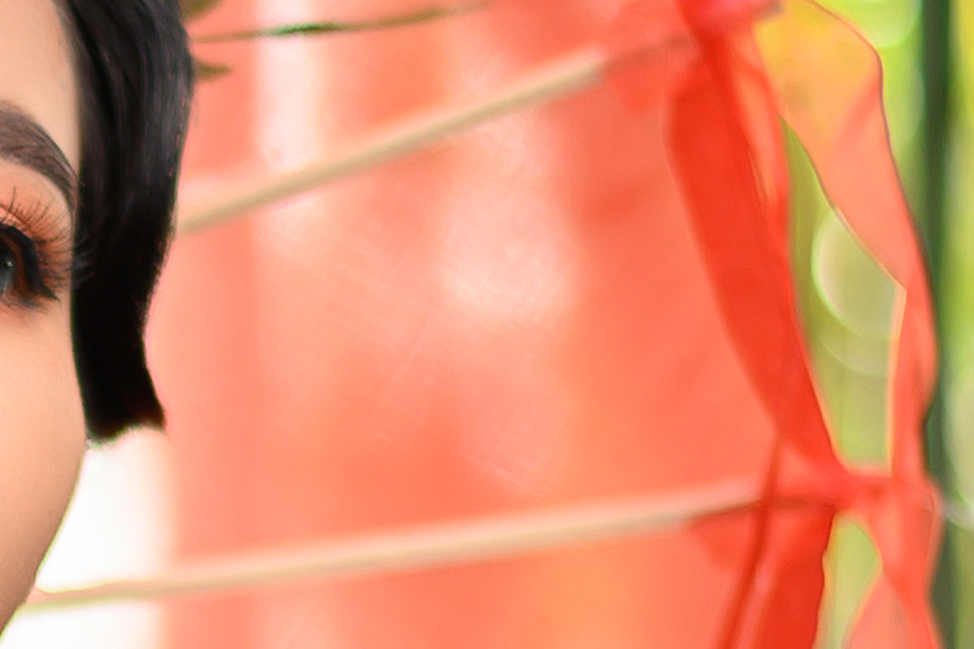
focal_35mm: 383
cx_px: -846
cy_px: 1143
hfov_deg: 5.3
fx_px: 10361
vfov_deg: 3.6
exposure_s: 1/250
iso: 100
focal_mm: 50
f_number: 1.8
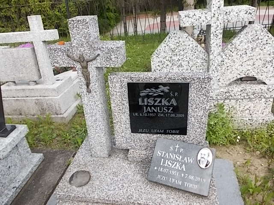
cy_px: 102
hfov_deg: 63.4
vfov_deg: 49.7
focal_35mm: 28
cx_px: 137
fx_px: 222
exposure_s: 1/320
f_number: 2.7
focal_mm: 4
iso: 80
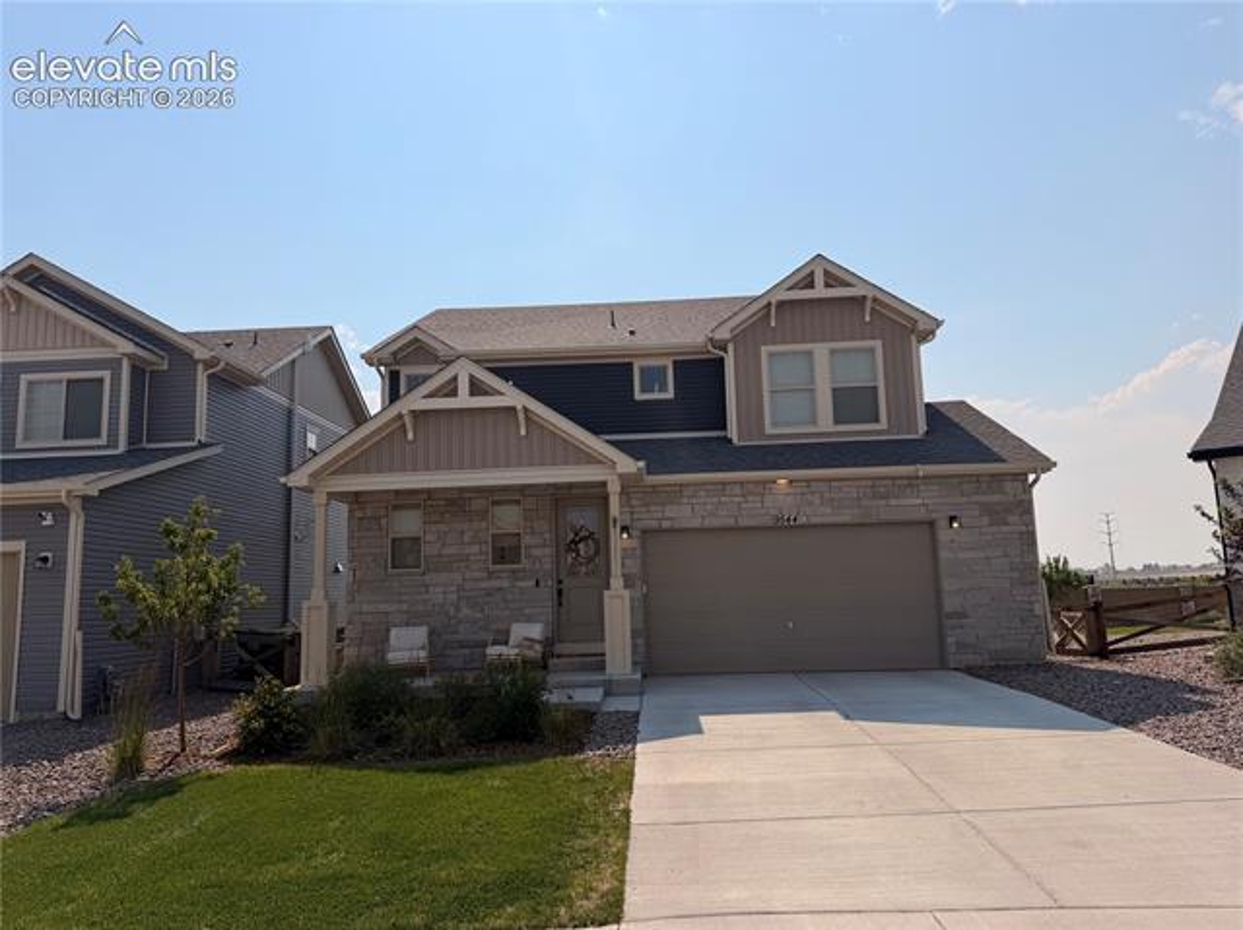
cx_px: 622
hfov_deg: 71.6
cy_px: 465
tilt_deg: +8.4
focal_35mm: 24
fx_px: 861
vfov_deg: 56.8
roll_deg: +1.8
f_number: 1.78
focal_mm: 6.76
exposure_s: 1/14286
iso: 80
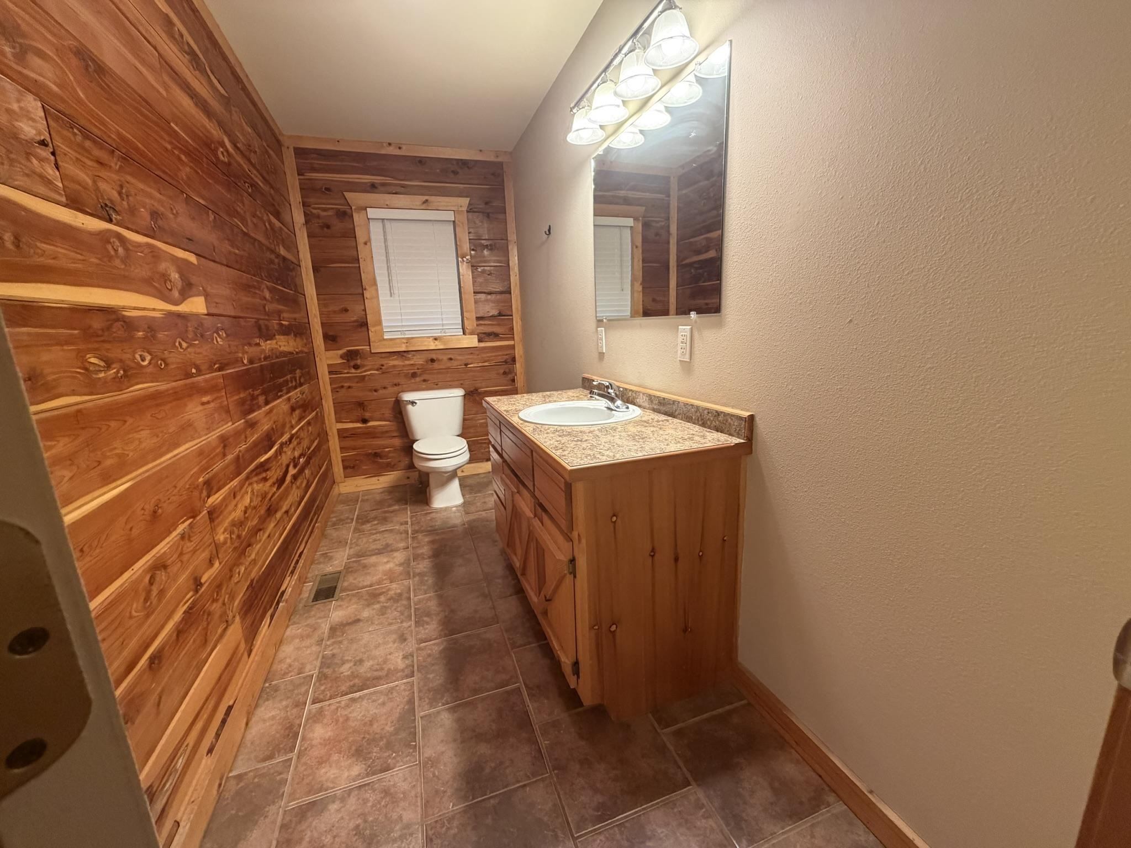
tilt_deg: -12.5
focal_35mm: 14
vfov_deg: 85.7
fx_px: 457
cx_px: 566
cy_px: 424
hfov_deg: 102.1
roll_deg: +2.5
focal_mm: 2.22
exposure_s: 1/60
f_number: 2.2
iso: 400
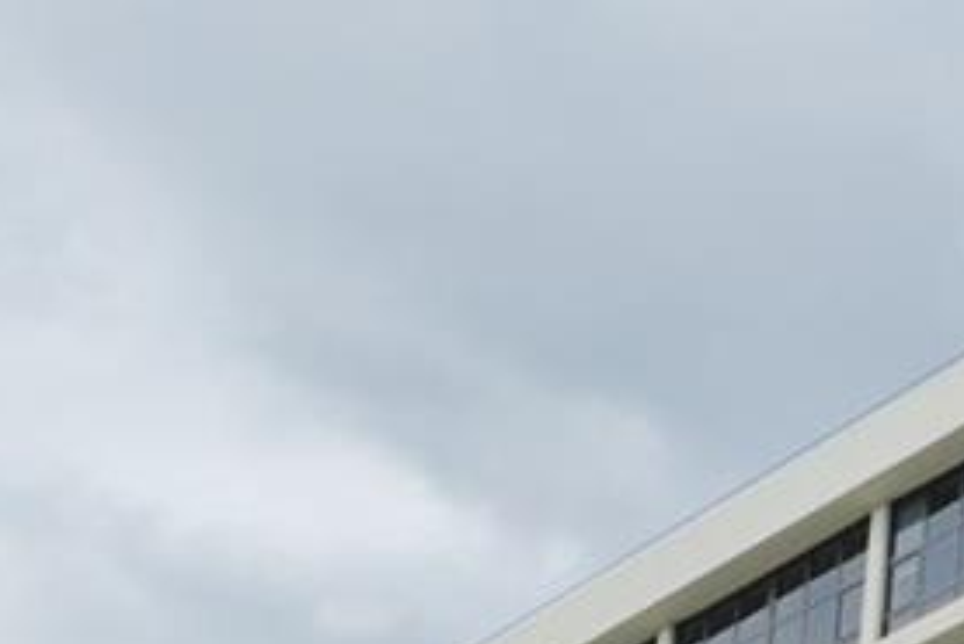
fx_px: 2786
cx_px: 1928
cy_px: 1016
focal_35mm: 104
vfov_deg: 12.4
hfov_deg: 15.6
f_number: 10
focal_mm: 12
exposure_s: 1/160
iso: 100
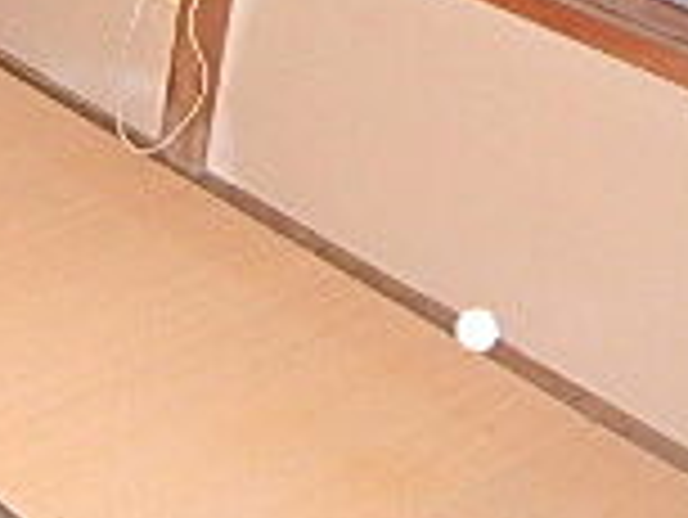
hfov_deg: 19.5
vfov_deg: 16.8
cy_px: 266
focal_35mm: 88
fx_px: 1750
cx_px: -333
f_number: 3.5
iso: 500
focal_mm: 3.7
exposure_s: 1/30
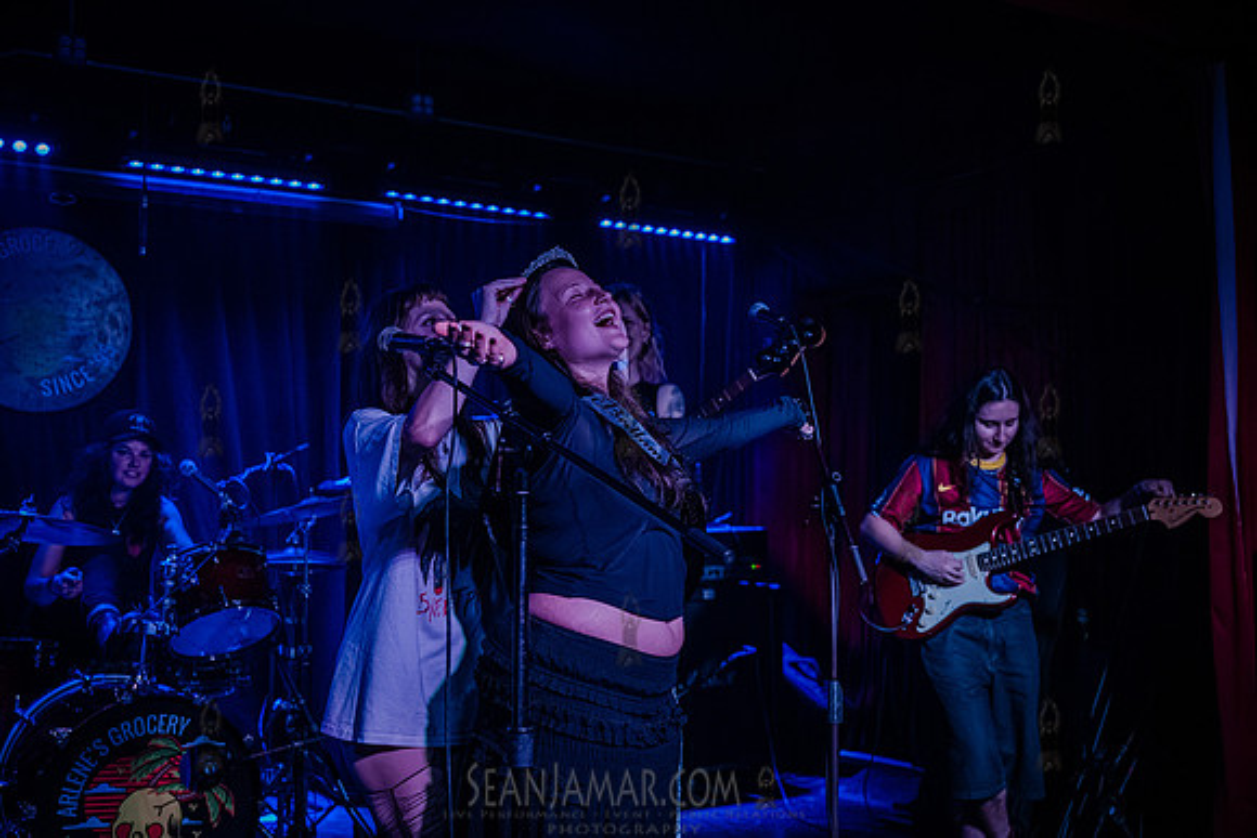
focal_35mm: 41
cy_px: 419
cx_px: 628
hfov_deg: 47.4
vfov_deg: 32.6
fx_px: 1432
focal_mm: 41
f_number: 3.2
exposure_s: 1/320
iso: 16000
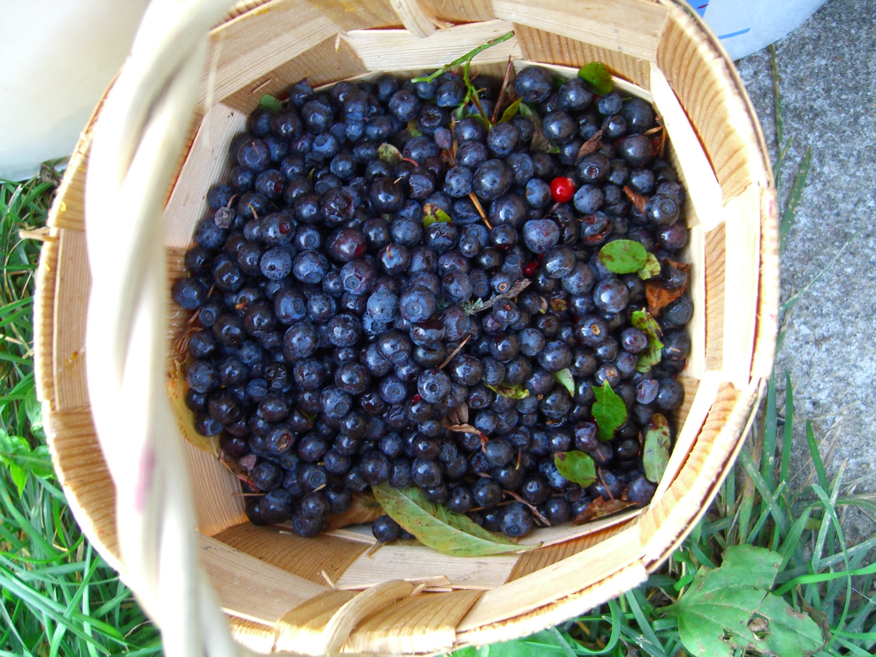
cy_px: 328
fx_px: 962
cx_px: 438
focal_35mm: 38
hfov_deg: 49.0
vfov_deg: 37.7
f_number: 2.8
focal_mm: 7.9
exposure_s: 1/30
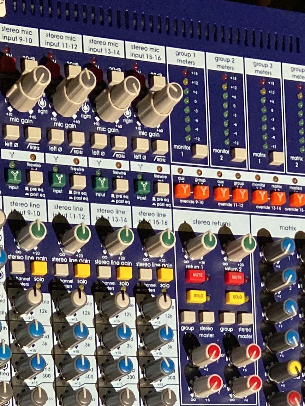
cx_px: -7
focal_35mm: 91
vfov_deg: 19.2
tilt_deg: -56.0
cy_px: 588
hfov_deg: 15.9
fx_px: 1069
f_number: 1.8
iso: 250
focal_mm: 4.25
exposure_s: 1/60
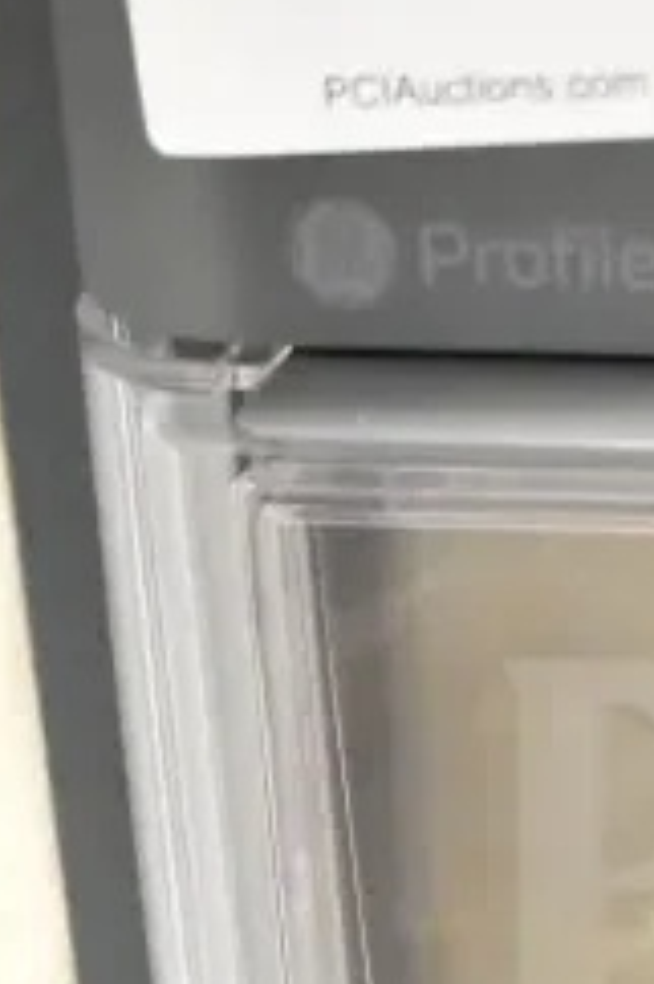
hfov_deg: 9.9
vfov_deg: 14.8
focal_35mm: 136
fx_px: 3711
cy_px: 982
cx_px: 865
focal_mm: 24
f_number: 4
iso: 6400
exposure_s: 1/60
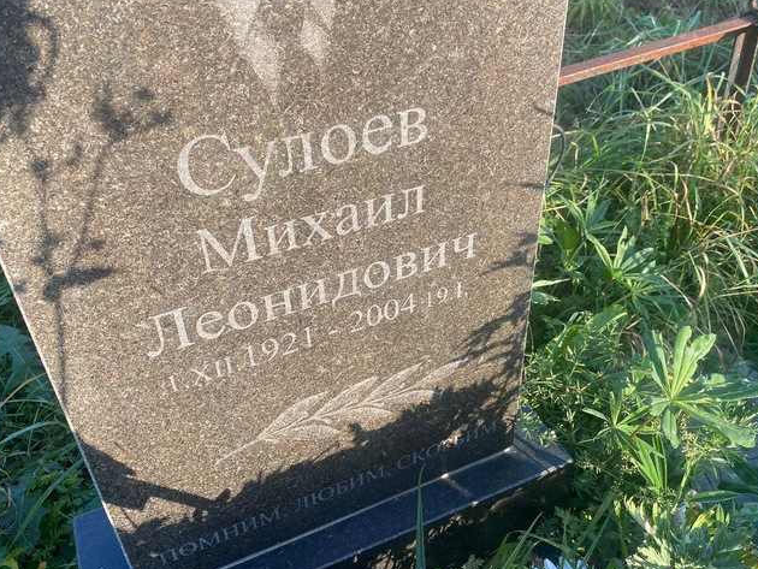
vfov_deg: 43.0
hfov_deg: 55.3
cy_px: 272
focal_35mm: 33
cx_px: 372
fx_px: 723
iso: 32
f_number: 1.8
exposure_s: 1/454
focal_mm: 4.25
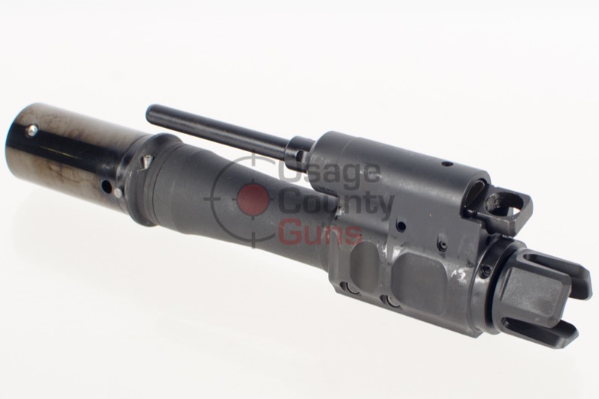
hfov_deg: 37.9
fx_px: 873
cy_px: 200
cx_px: 300
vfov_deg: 25.7
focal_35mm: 52
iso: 200
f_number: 8
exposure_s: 1/200
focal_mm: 35
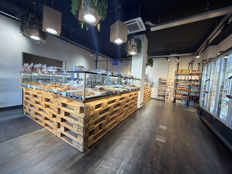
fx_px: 94
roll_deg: -3.3
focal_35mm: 14
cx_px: 116
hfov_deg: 102.1
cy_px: 87
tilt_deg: -3.8
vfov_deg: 85.7
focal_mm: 2.22
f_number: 2.2
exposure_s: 1/100
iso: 100
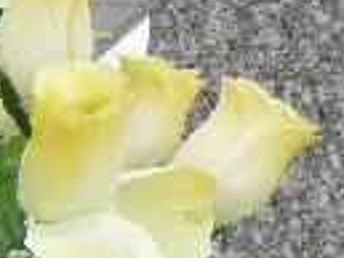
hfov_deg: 6.1
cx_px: 920
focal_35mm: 304
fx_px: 3024
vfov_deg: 4.9
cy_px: 104
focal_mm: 8.7
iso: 100
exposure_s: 1/200
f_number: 4
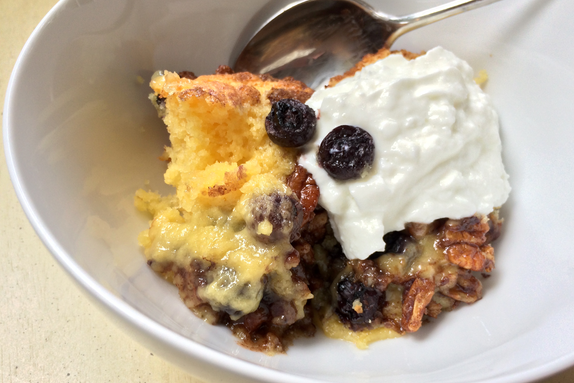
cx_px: 294
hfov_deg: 60.3
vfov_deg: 42.3
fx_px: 494
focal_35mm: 31
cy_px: 200
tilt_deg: -51.9
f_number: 2.2
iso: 50
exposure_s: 1/30
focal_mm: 4.15
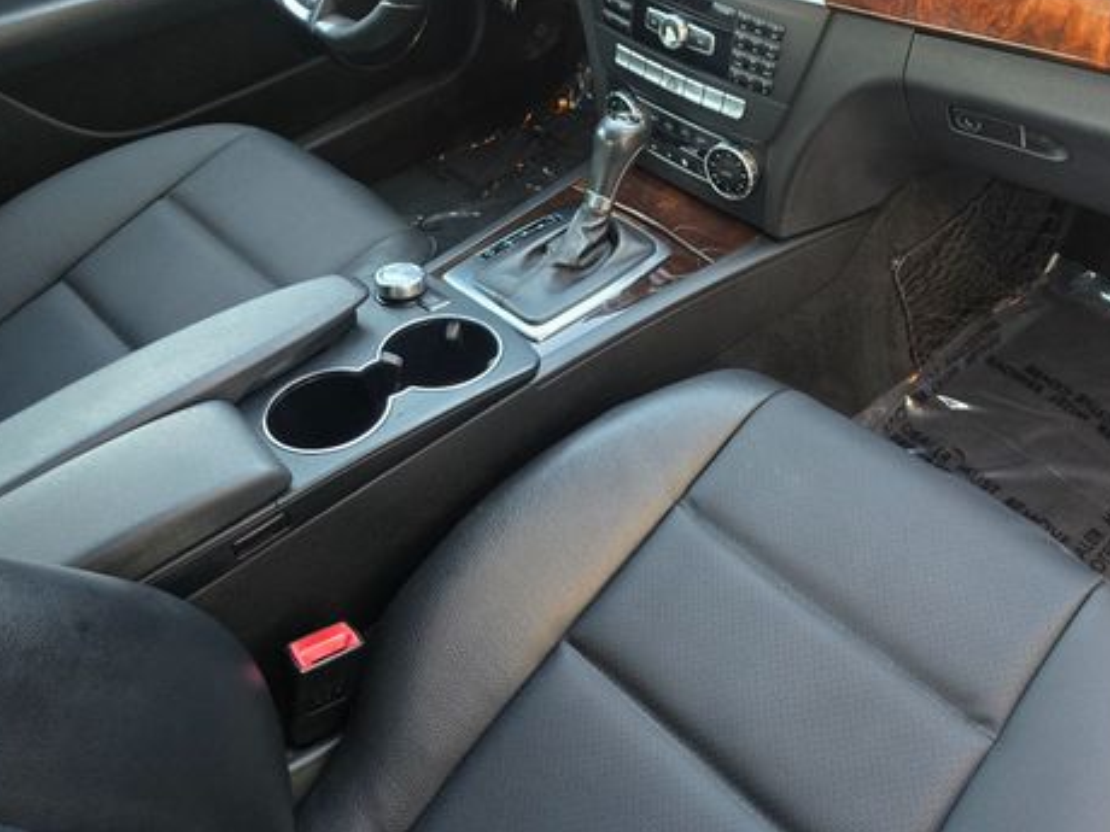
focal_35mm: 32
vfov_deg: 43.3
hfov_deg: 55.4
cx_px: 755
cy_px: 256
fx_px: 1026
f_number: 1.7
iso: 320
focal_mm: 6.3
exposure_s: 1/120
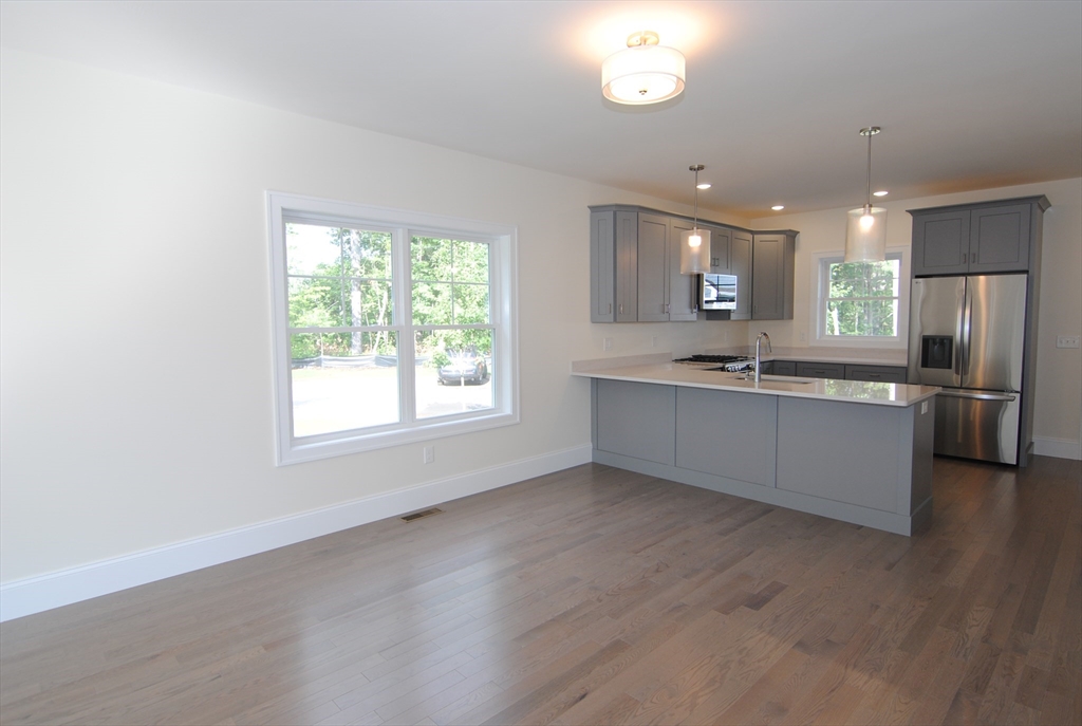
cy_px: 363
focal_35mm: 20
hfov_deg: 85.3
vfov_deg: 63.4
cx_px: 541
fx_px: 587
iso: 200
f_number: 4.5
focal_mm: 13
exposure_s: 1/80
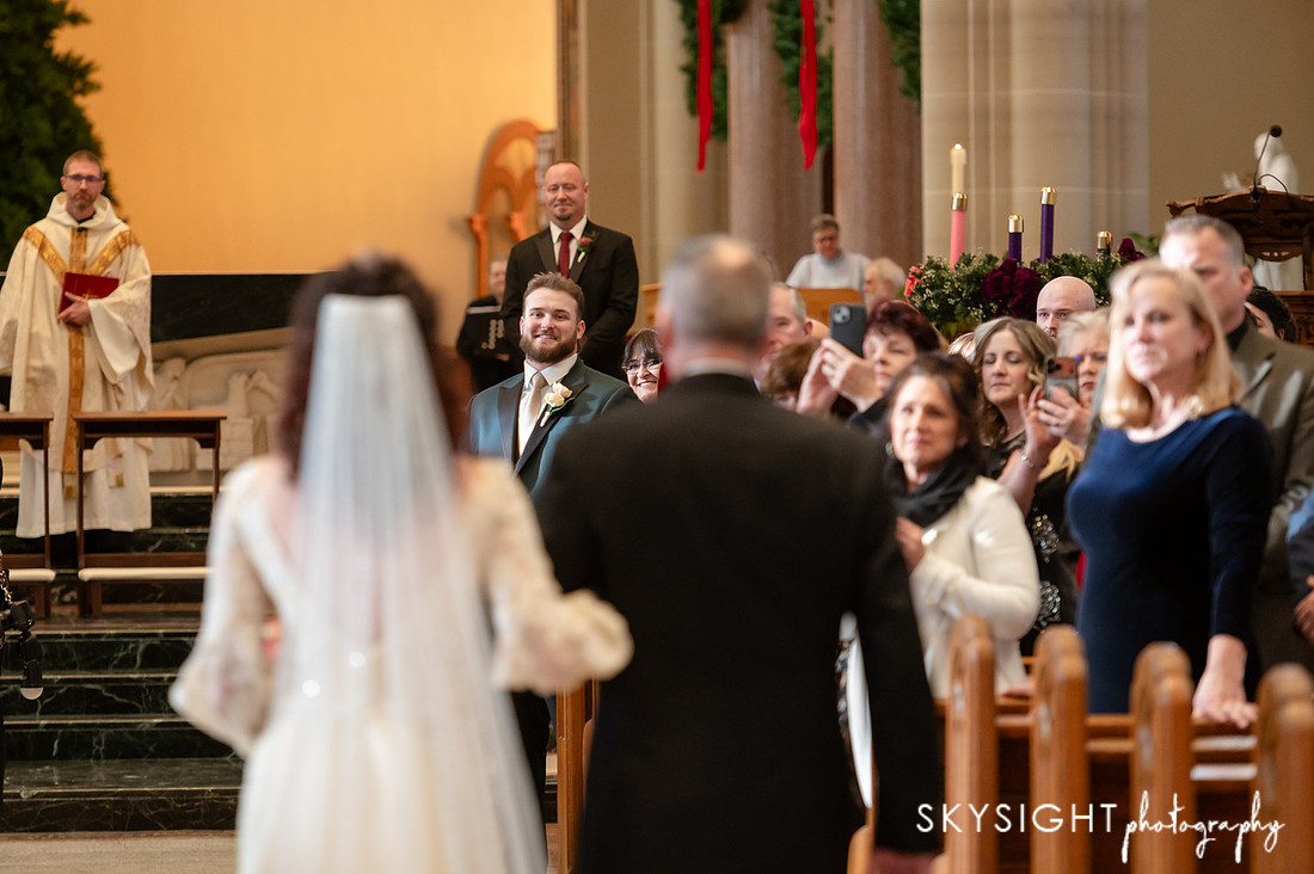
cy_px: 395
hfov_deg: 12.0
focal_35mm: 172
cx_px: 594
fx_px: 6256
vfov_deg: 8.0
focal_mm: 150
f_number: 3.2
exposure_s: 1/400
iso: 2500
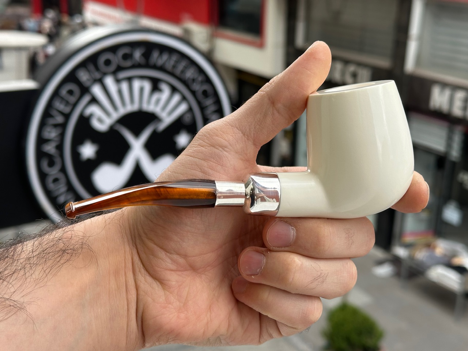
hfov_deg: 39.7
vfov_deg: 30.3
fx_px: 649
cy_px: 176
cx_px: 234
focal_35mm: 48
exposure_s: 1/519
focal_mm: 6.86
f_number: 1.78
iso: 64
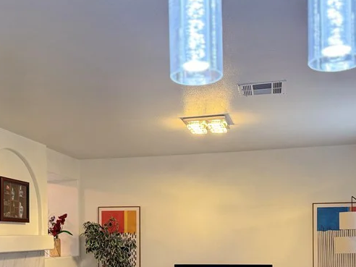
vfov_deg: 28.1
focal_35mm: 50
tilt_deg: -0.3
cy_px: 237
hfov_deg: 38.2
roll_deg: +0.7
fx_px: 514
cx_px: 177
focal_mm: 6.76
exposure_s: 1/120
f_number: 1.78
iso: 250
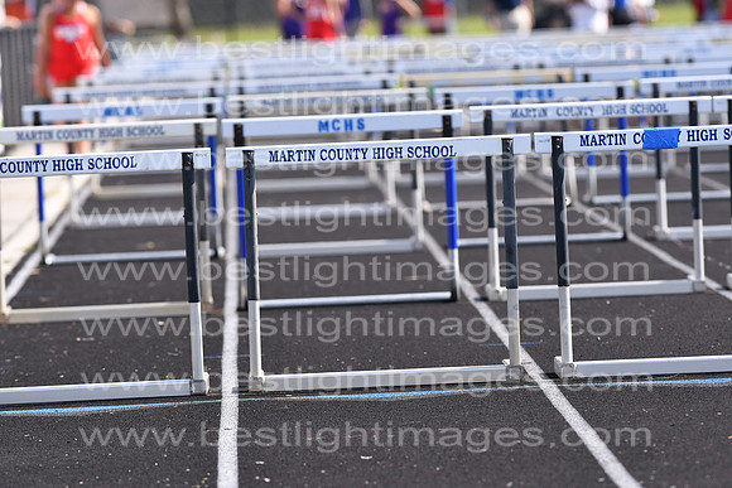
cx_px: 366
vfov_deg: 3.1
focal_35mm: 450
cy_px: 244
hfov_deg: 4.6
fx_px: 9152
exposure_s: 1/1600
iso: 400
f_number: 5.6
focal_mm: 300
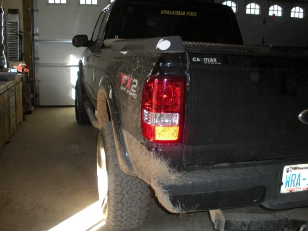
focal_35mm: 36
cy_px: 116
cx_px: 154
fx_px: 320
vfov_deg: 39.7
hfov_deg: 51.4
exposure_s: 1/30
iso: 112
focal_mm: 6.3
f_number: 3.5
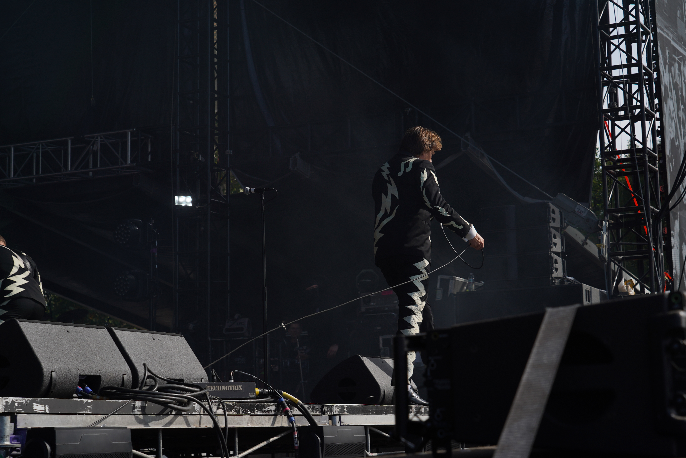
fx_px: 1315
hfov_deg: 29.2
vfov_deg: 19.7
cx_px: 362
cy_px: 231
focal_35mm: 69
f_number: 8
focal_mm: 63
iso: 100
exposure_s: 1/400
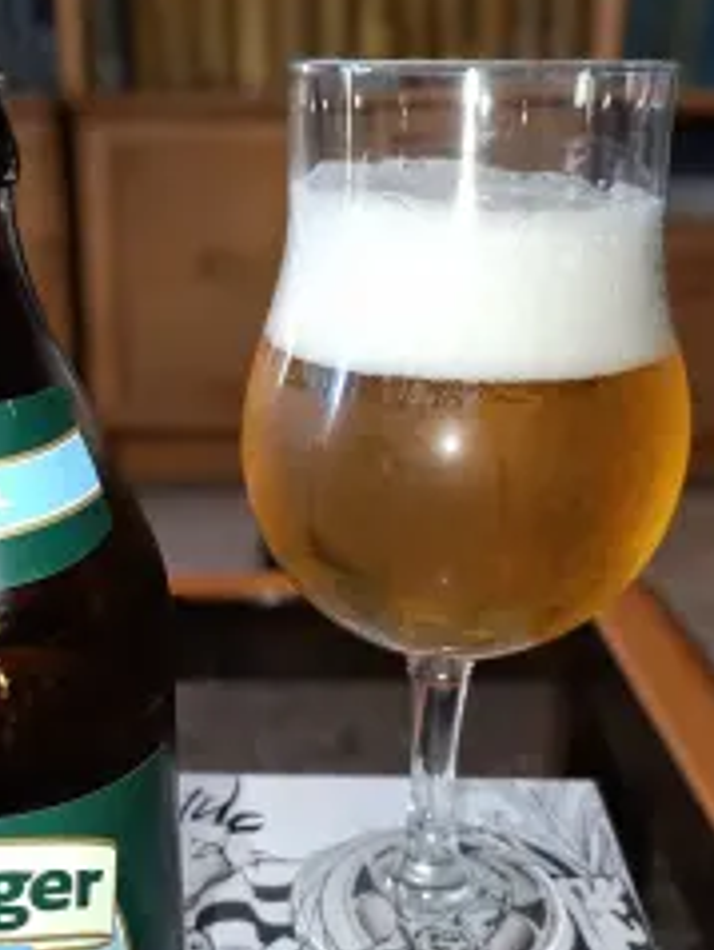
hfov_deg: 34.2
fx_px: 1153
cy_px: 643
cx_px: 263
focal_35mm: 42
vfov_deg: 44.0
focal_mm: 4.71
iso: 800
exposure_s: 1/25
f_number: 1.7
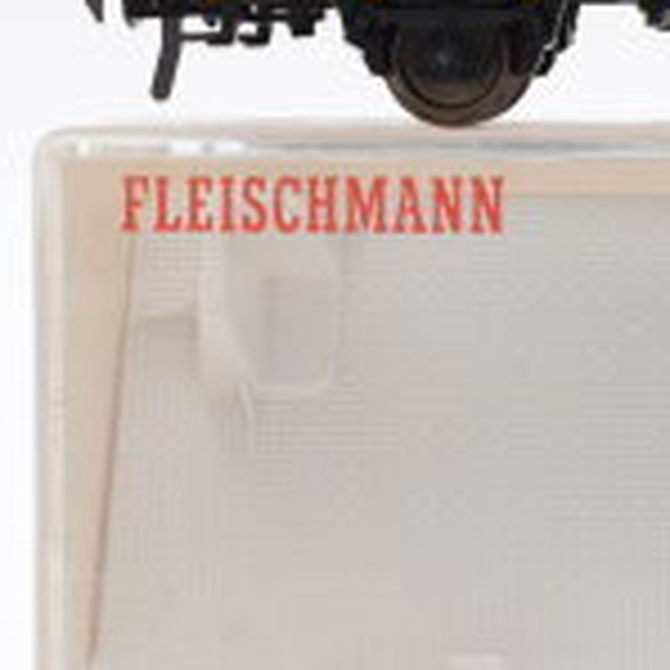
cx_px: 814
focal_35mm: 180
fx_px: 3935
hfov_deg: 9.6
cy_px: 97
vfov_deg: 9.7
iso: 500
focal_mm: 35
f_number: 8
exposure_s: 1/100
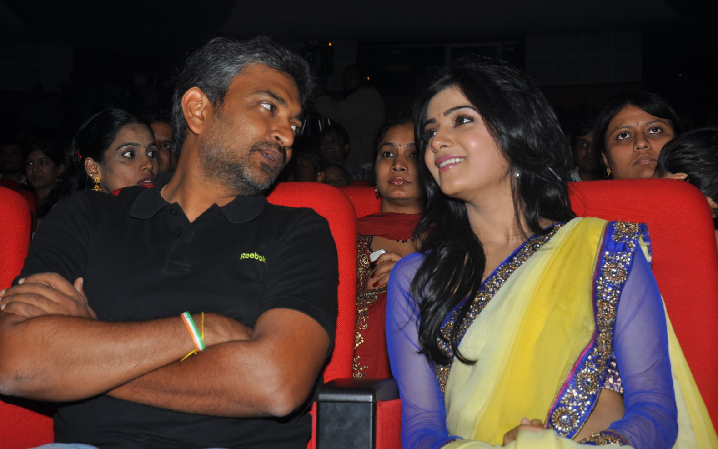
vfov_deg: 20.0
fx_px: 1272
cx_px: 360
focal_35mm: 65
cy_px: 222
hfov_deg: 31.5
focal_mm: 42
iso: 200
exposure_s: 1/160
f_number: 9
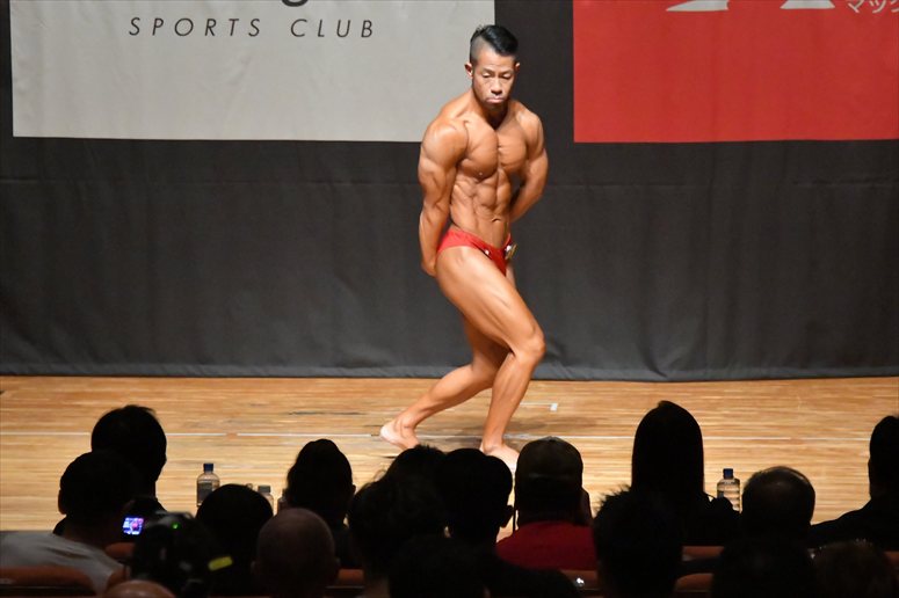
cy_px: 299
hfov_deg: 7.6
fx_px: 6739
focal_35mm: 270
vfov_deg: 5.1
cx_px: 450
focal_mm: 180
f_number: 5.6
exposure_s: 1/400
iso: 16000
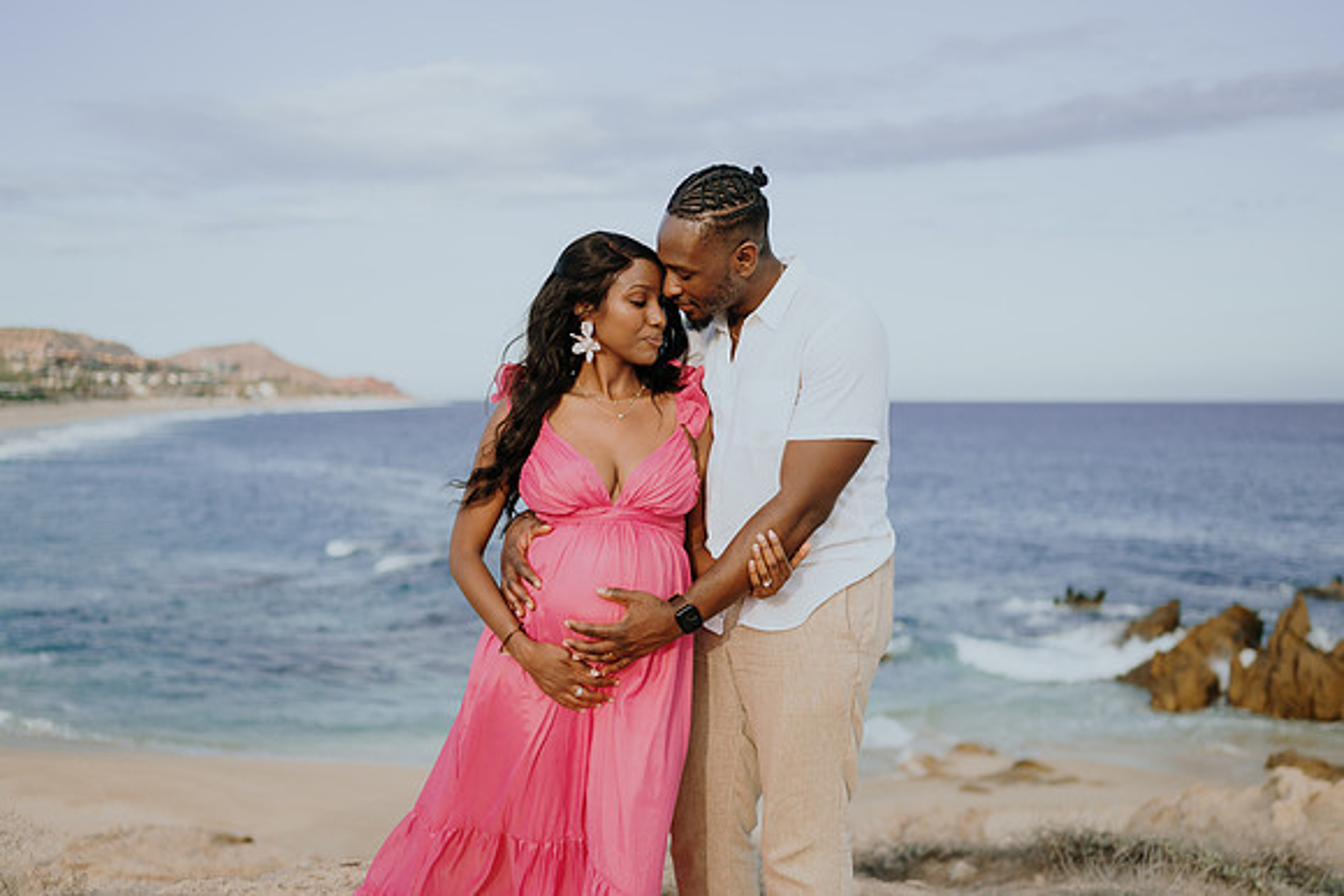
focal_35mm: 36
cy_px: 448
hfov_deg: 53.1
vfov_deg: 36.9
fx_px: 1345
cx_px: 661
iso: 50
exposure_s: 1/1250
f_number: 1.8
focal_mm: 35
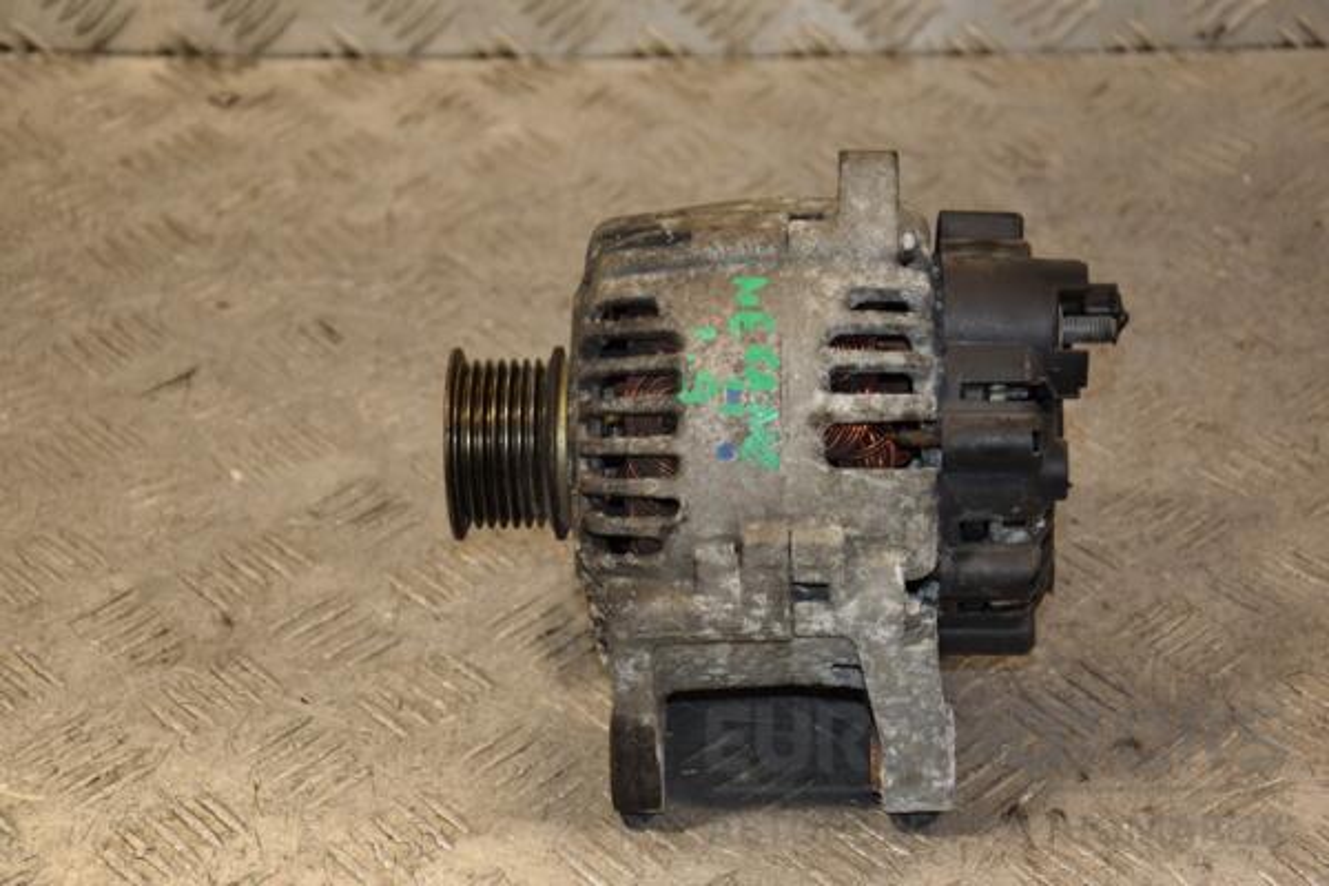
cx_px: 664
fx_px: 3211
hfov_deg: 23.4
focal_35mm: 87
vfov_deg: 15.7
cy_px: 443
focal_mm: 58
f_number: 5
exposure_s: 1/160
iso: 800
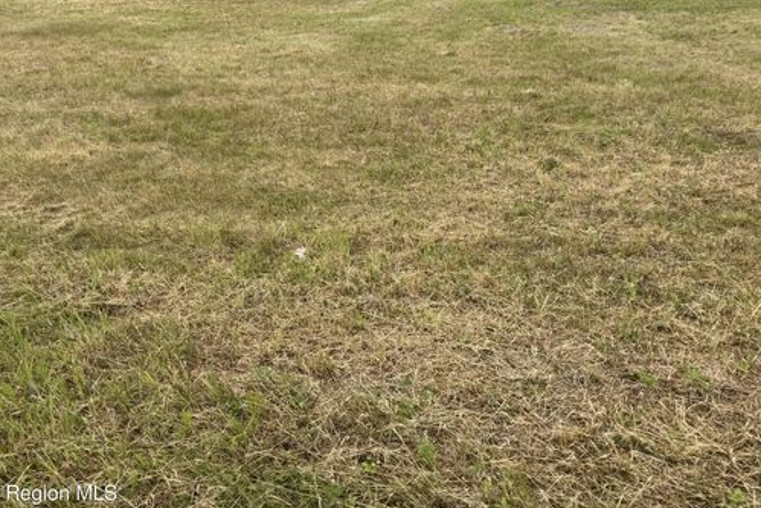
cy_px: 160
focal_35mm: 32
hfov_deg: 57.9
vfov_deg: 40.5
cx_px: 284
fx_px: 677
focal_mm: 6.76
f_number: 1.78
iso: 80
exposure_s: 1/1869
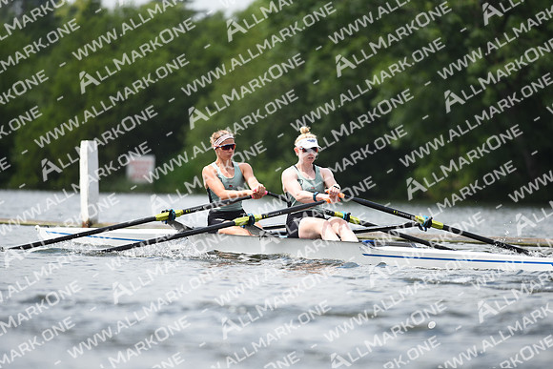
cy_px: 184
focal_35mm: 300
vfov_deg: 4.6
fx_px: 4609
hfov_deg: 6.9
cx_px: 276
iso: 200
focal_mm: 300
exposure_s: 1/1600
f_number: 4
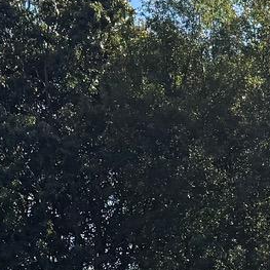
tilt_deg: -0.6
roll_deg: +1.3
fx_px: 1456
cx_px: 335
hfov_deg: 10.4
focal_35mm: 165
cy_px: 465
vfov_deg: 10.1
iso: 100
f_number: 1.78
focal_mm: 6.76
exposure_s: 1/3425
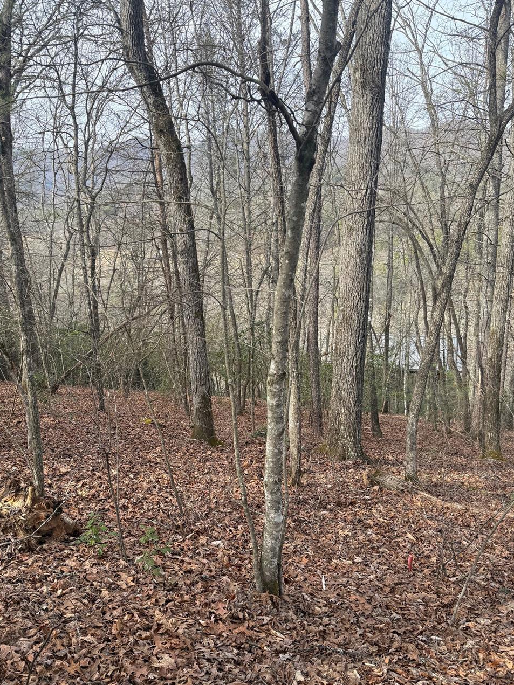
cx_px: 220
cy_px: 378
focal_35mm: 29
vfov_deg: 61.5
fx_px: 574
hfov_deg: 48.1
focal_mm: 6.76
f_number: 1.78
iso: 100
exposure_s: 1/1156
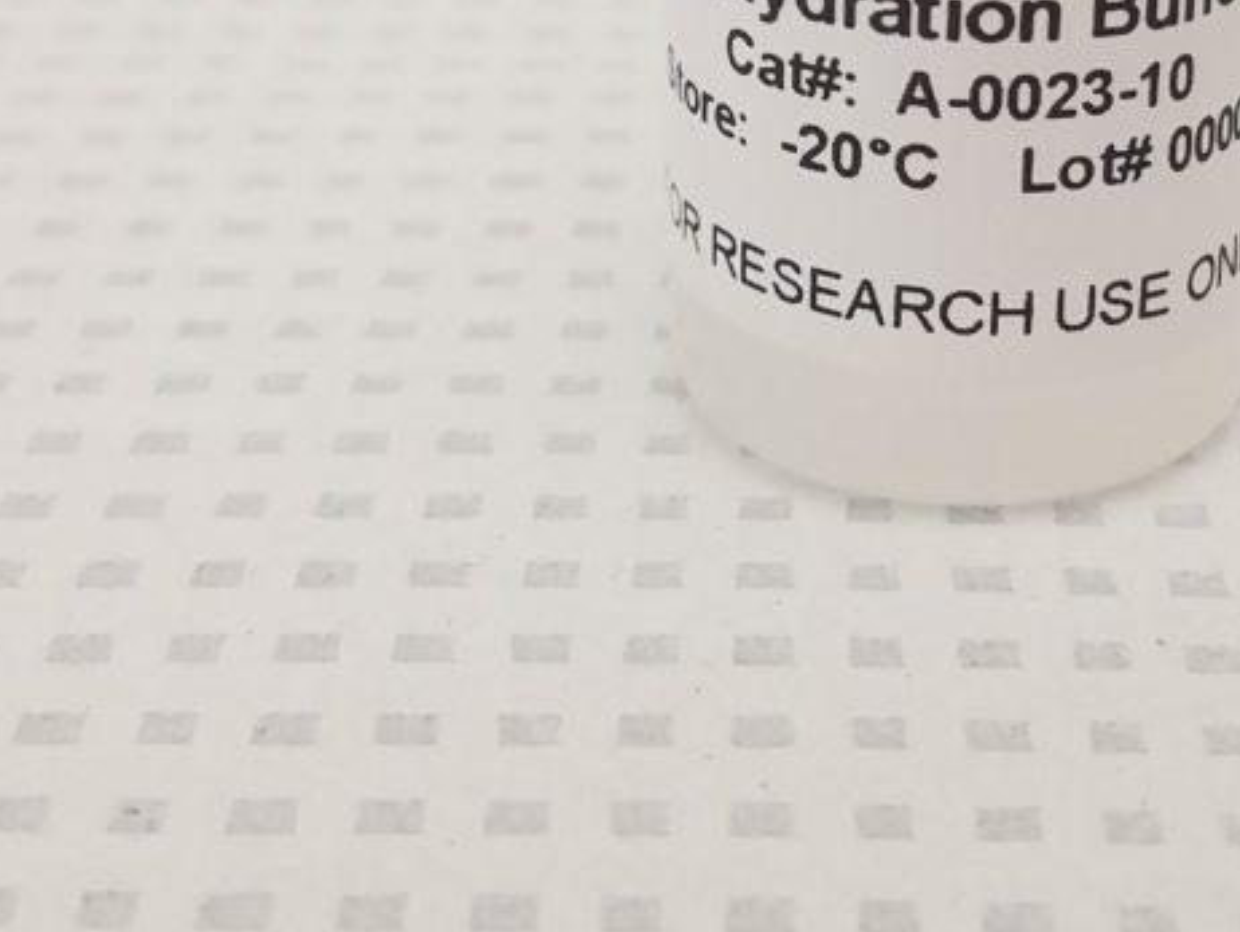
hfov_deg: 23.9
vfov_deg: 17.5
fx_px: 2903
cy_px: -129
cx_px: 902
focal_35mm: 81
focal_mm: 4.2
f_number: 1.7
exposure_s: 1/60
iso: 100
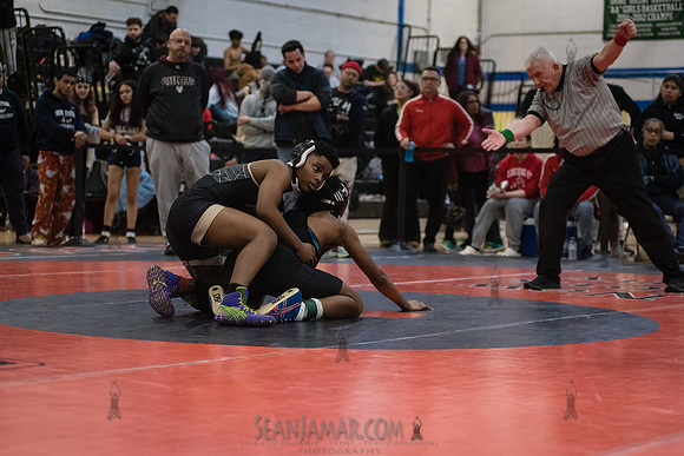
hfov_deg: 25.4
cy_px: 228
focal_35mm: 80
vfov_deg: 17.1
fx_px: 1520
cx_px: 342
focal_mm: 80
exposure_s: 1/500
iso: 8000
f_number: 3.5
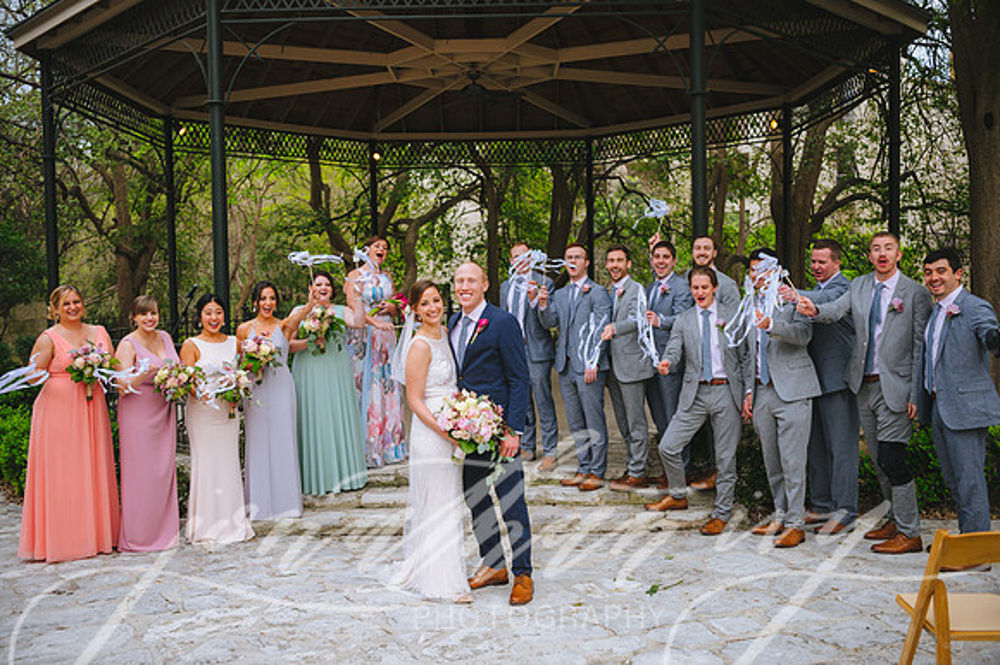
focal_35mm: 34
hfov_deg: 55.8
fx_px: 944
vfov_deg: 38.8
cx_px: 500
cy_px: 332
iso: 400
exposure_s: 1/1600
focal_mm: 34
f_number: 2.8
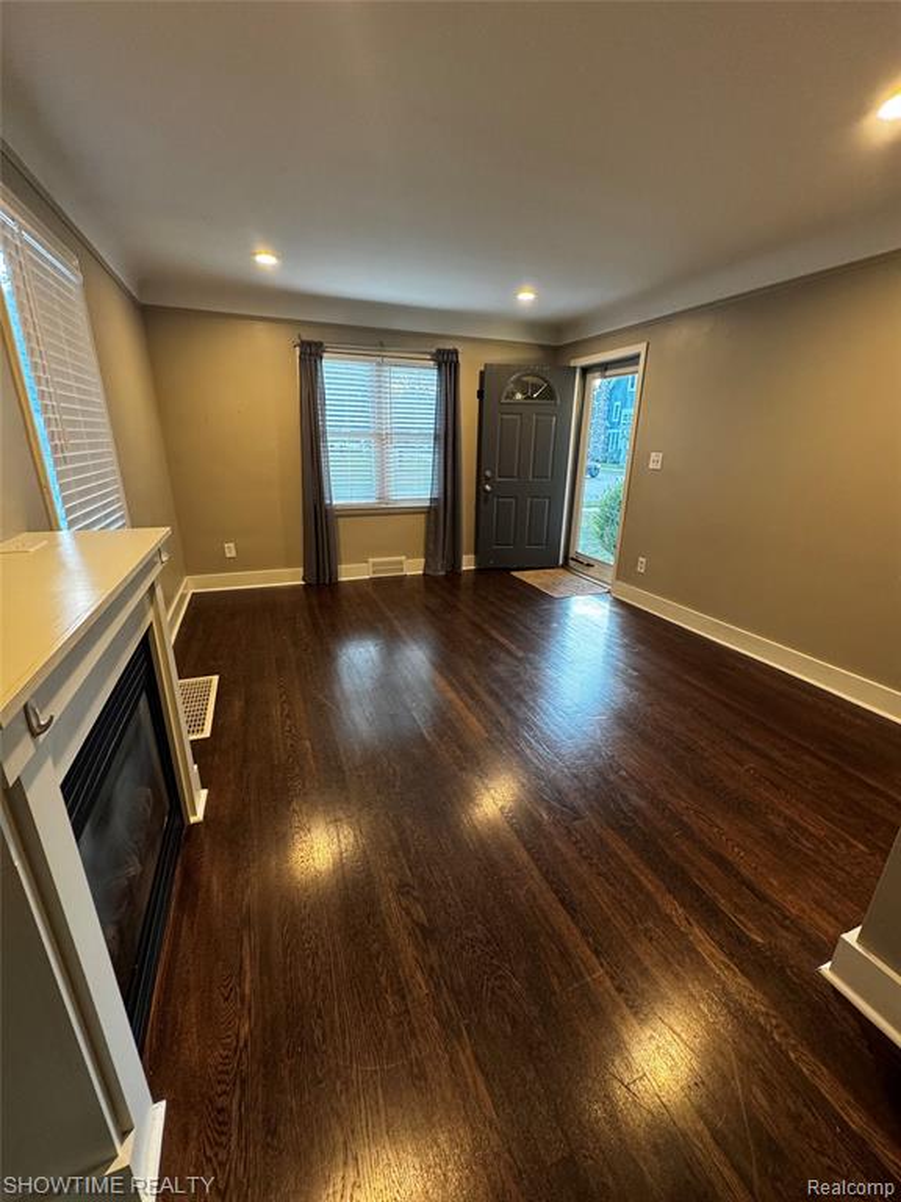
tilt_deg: -18.8
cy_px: 601
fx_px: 486
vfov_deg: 102.1
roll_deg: -0.9
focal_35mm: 14
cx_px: 450
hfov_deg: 85.7
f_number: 2.2
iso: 320
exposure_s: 1/60
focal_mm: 2.22
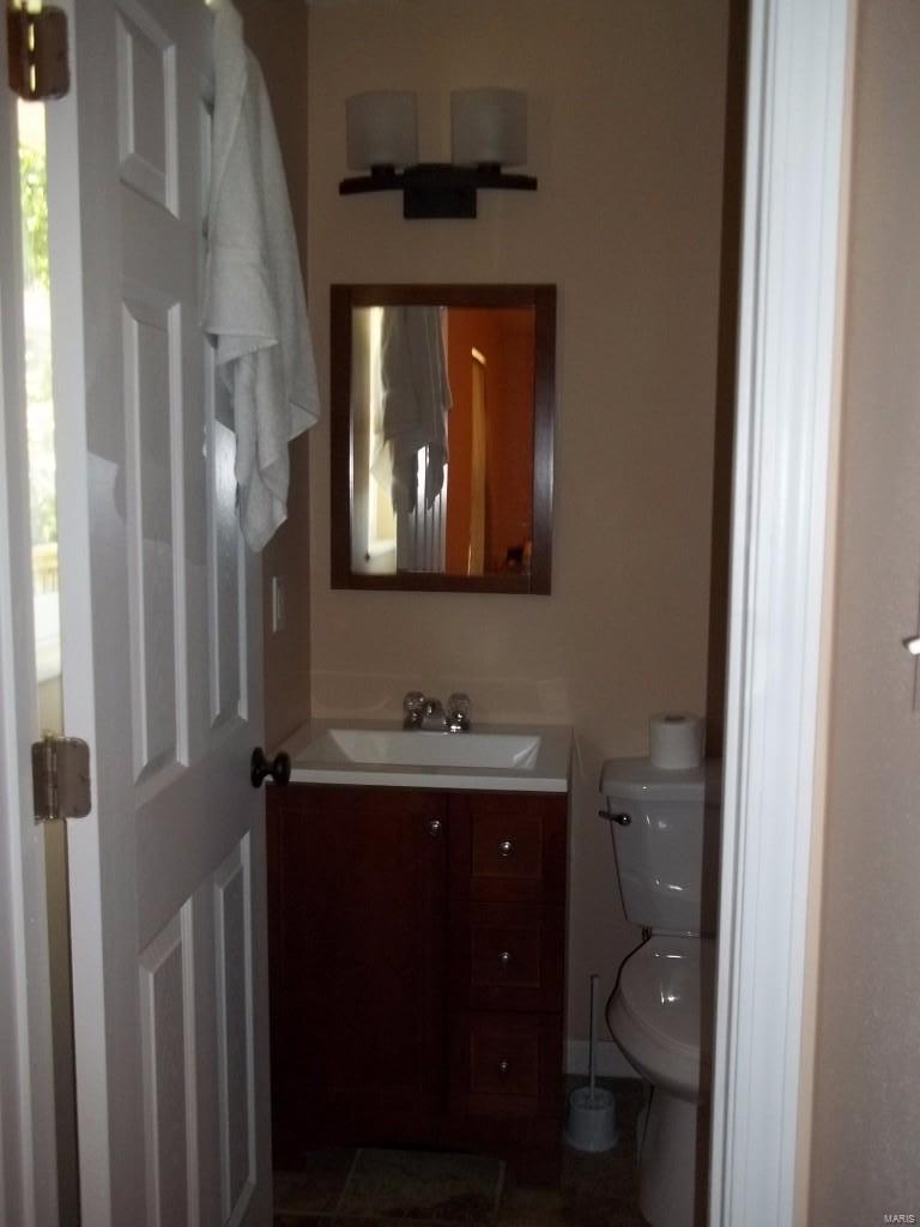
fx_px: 1134
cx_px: 460
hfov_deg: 44.2
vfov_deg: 56.8
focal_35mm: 32
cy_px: 614
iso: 160
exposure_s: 1/30
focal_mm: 5.7
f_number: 2.9
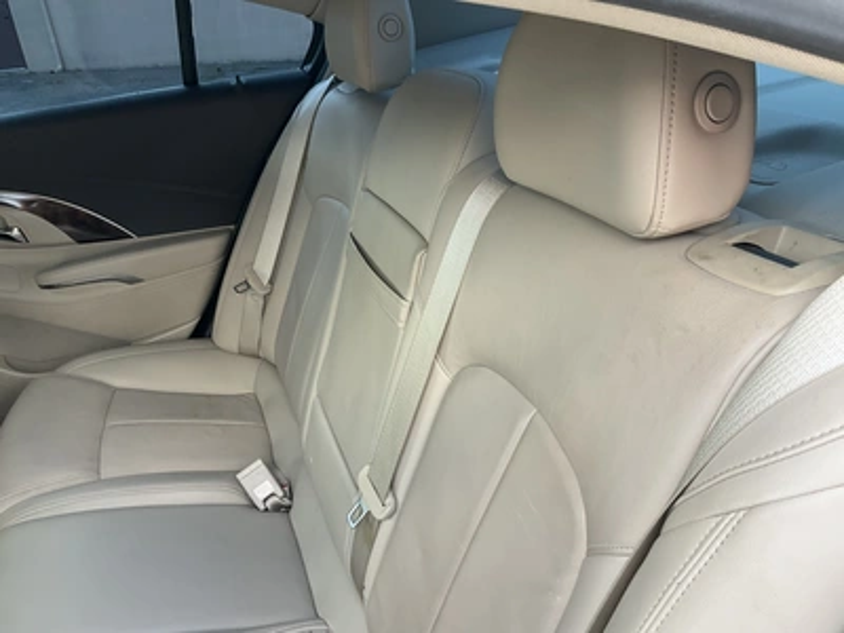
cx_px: 422
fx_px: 707
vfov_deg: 48.2
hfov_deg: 61.7
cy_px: 316
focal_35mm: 29
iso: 40
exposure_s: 1/122
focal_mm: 3
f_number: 1.8
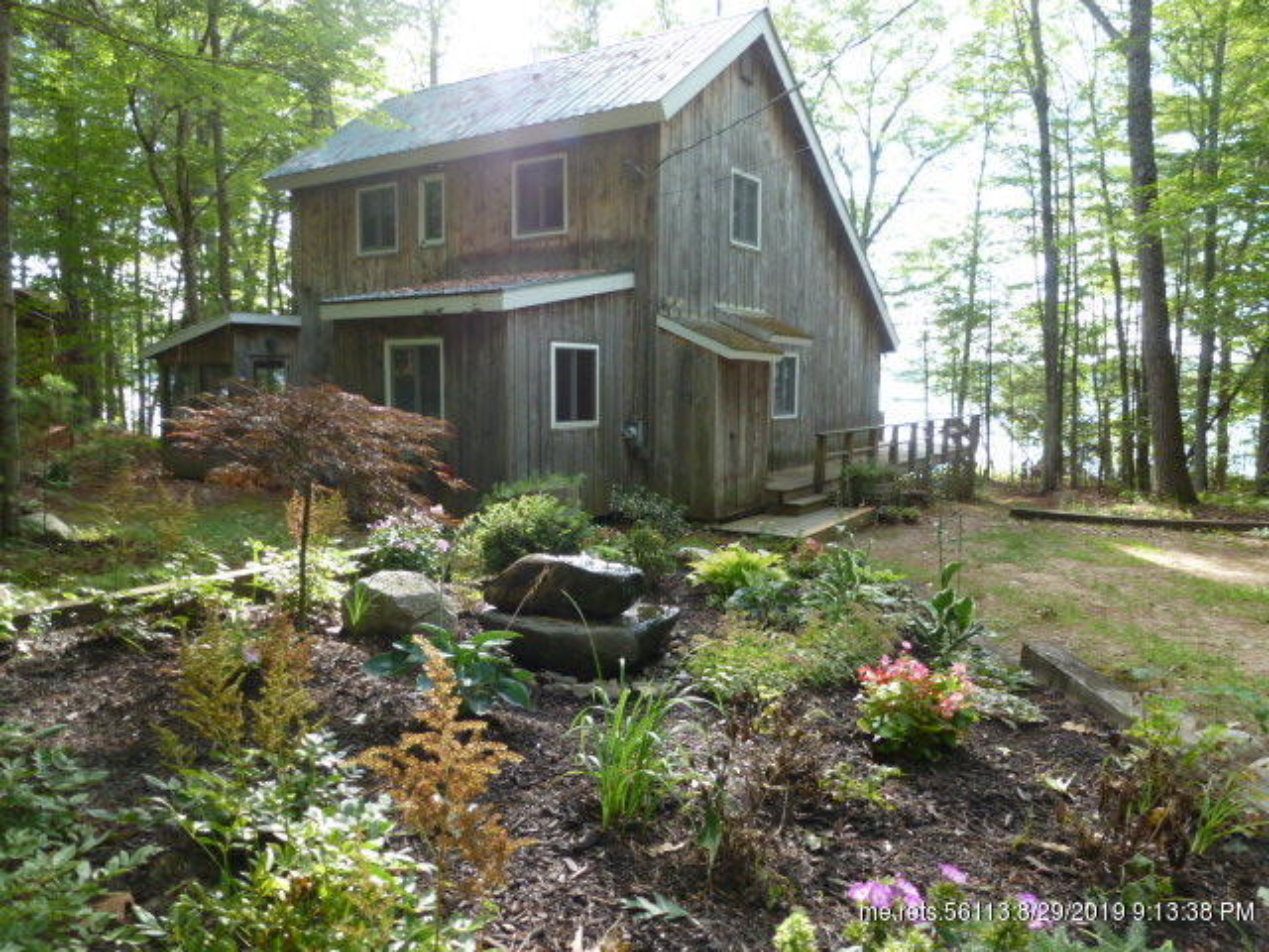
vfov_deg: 56.8
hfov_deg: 71.6
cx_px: 634
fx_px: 880
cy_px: 476
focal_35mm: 24
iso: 125
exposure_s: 1/60
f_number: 3.3
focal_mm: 4.3
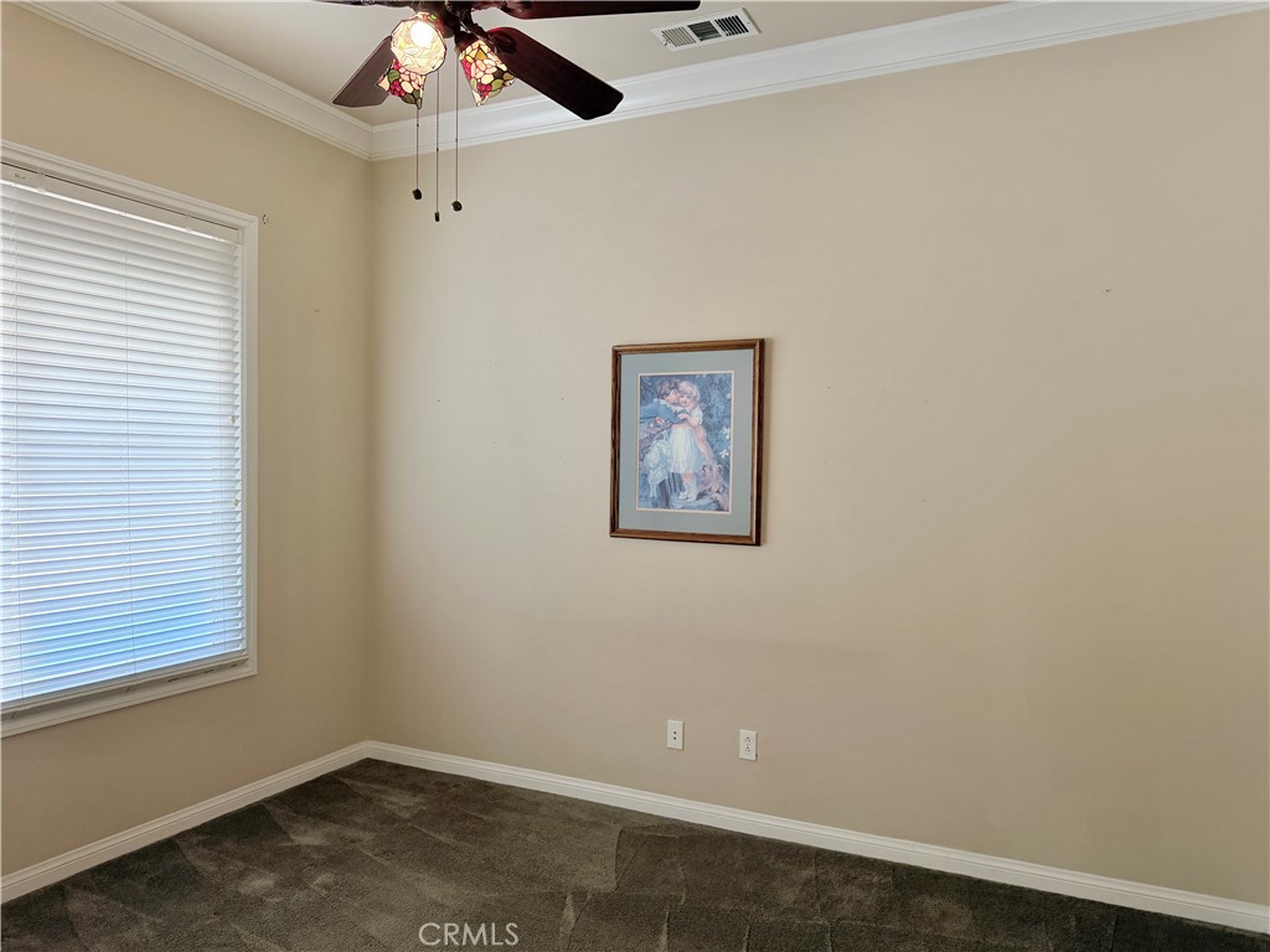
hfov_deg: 71.6
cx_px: 635
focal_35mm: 24
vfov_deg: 56.8
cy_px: 476
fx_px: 881
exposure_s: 1/120
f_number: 1.78
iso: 160
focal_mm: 6.76
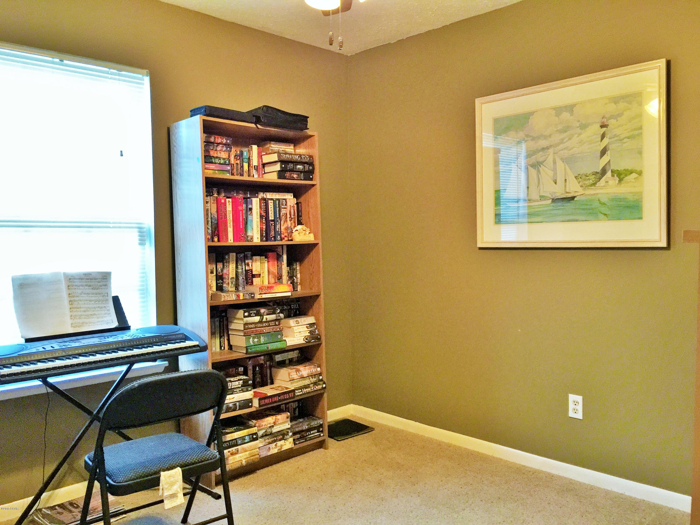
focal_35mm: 29
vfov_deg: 48.2
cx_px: 350
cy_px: 262
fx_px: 586
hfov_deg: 61.7
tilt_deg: -5.3
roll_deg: +0.7
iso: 125
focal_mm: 4.15
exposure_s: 1/10
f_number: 2.2
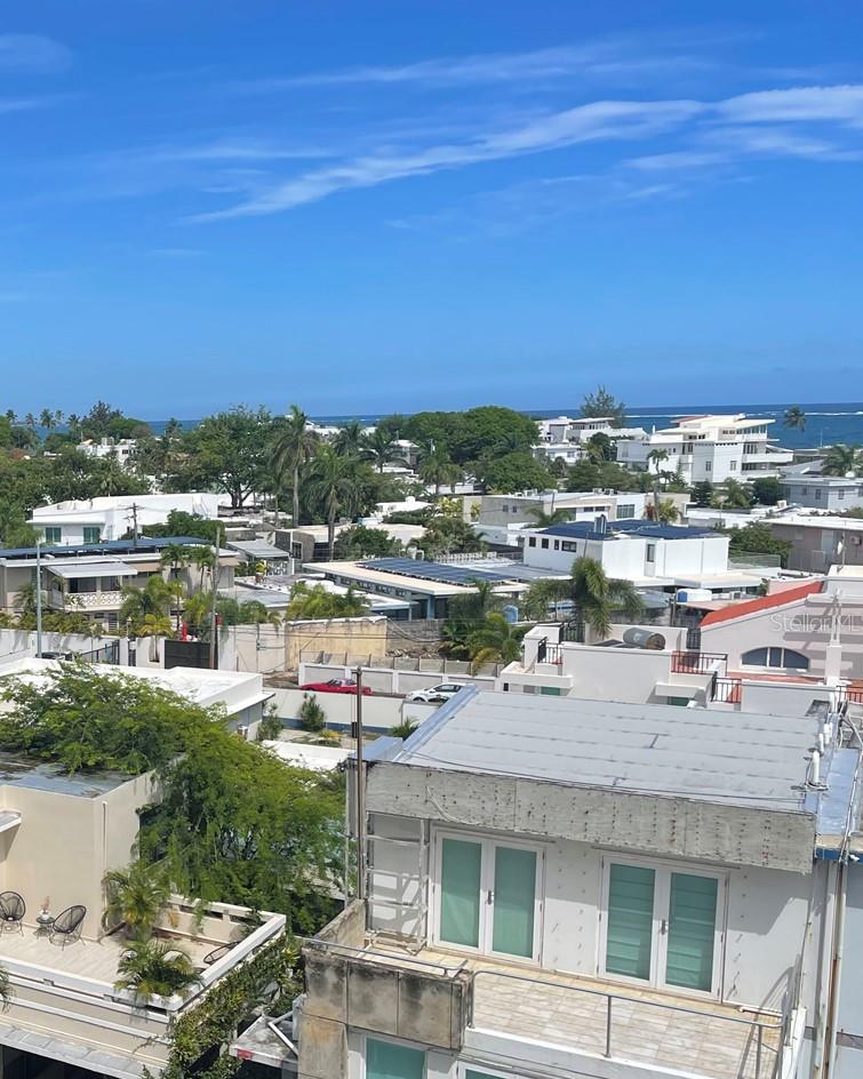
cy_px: 622
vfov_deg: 42.8
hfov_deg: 31.7
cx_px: -37
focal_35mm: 43
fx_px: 1373
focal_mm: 4.2
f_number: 1.6
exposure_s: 1/6135
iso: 32
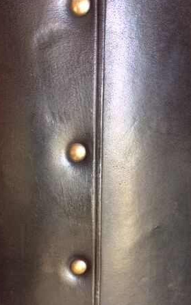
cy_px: 204
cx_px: 58
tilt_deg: -44.0
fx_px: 367
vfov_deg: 44.6
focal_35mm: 44
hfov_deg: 28.9
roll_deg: +15.5
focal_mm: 4.15
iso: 320
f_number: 2.2
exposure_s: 1/33
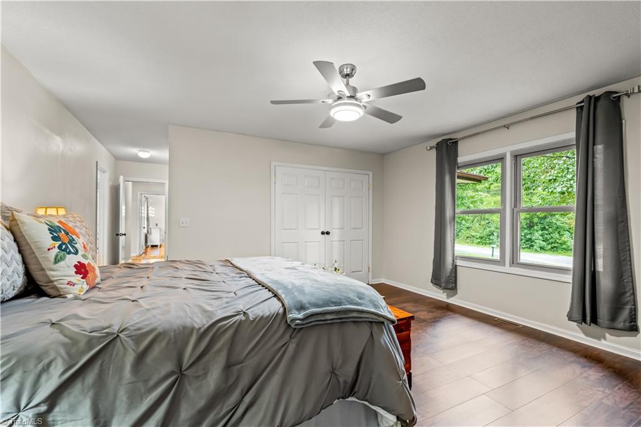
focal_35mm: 16
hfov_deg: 96.8
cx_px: 320
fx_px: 285
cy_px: 214
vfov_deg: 73.7
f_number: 6.7
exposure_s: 1/3
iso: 400
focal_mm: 16
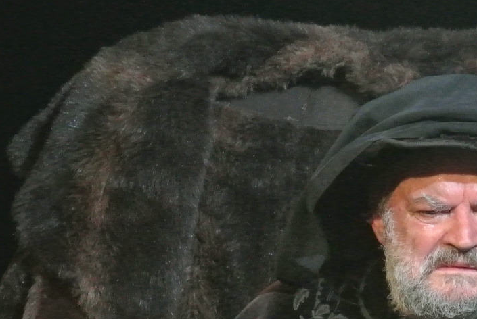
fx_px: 6049
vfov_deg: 3.0
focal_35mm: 456
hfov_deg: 4.5
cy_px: 364
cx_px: 399
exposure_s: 1/60
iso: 3200
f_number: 4.5
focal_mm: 61.6
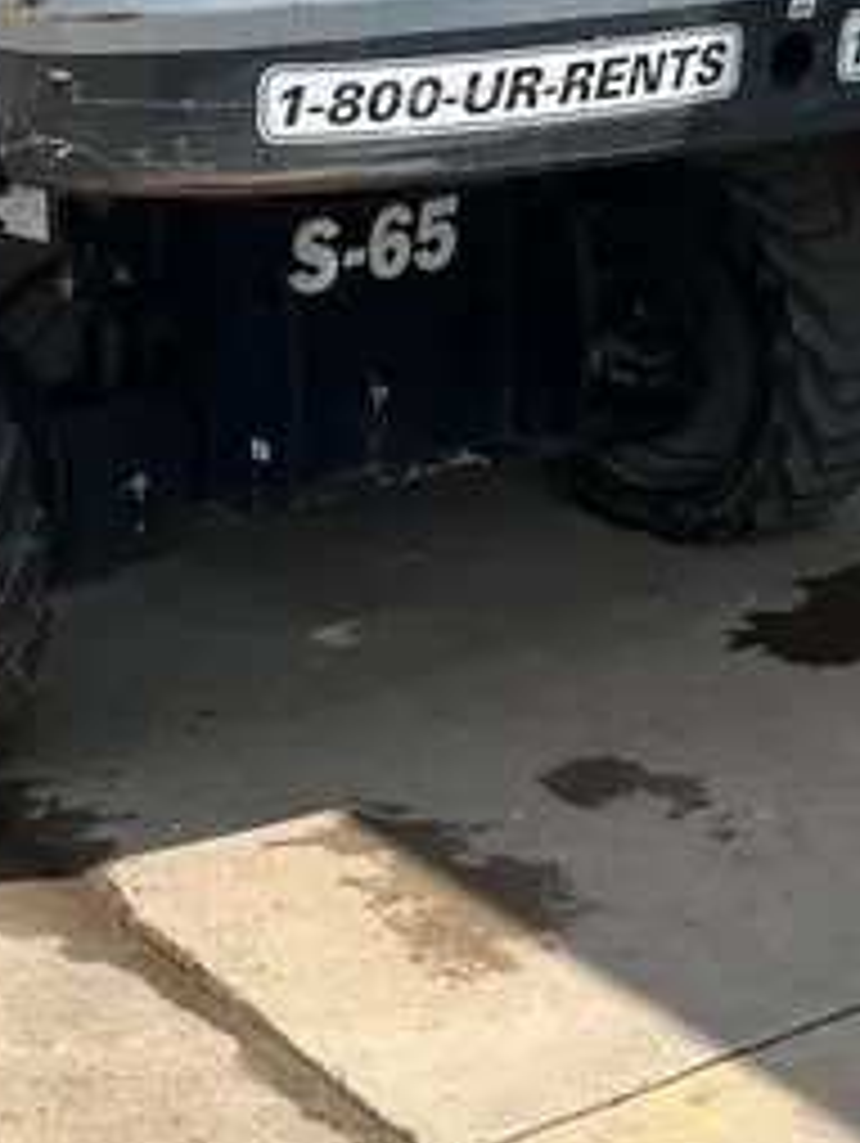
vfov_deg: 25.3
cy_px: 164
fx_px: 2480
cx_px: 86
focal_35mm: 75
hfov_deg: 19.3
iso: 50
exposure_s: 1/2825
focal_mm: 5.1
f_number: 1.6
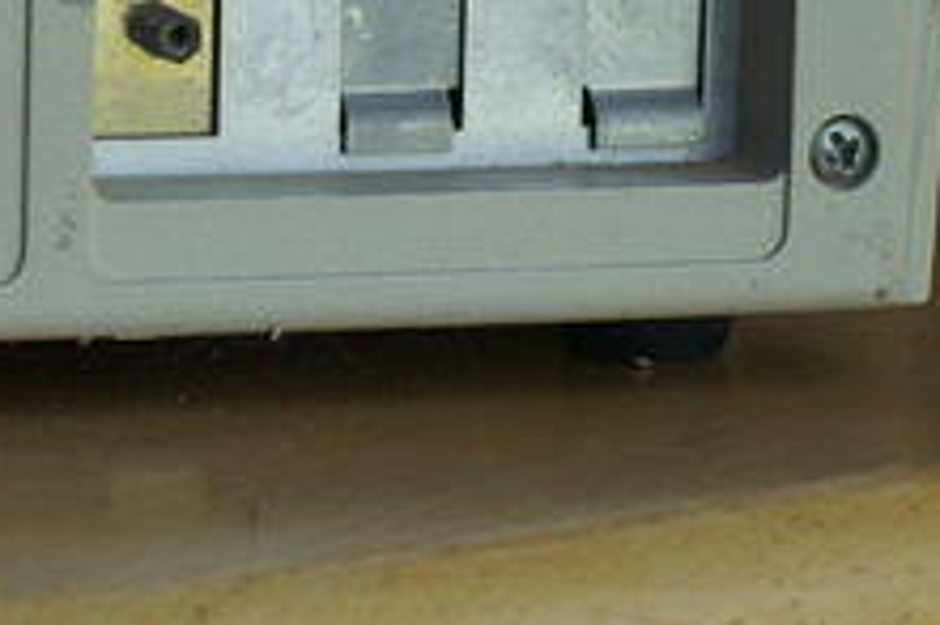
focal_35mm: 217
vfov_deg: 6.3
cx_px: -196
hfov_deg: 9.4
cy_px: -217
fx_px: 5662
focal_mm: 50
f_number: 8
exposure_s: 1/200
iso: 800
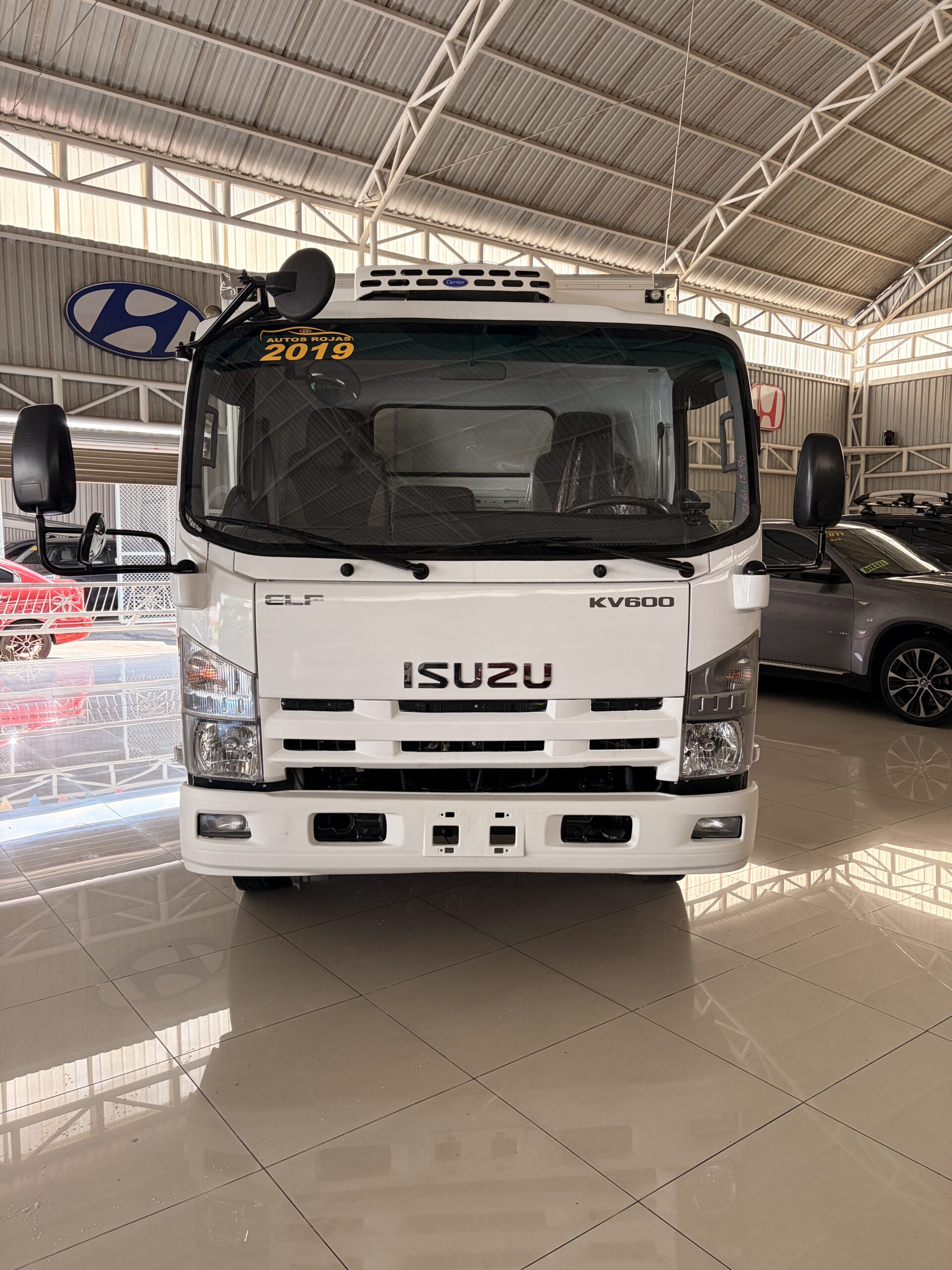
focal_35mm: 26
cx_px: 476
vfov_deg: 67.3
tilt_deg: -6.5
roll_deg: -0.1
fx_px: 953
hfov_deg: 53.1
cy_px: 635
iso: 125
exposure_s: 1/204
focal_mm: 5.96
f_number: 1.6
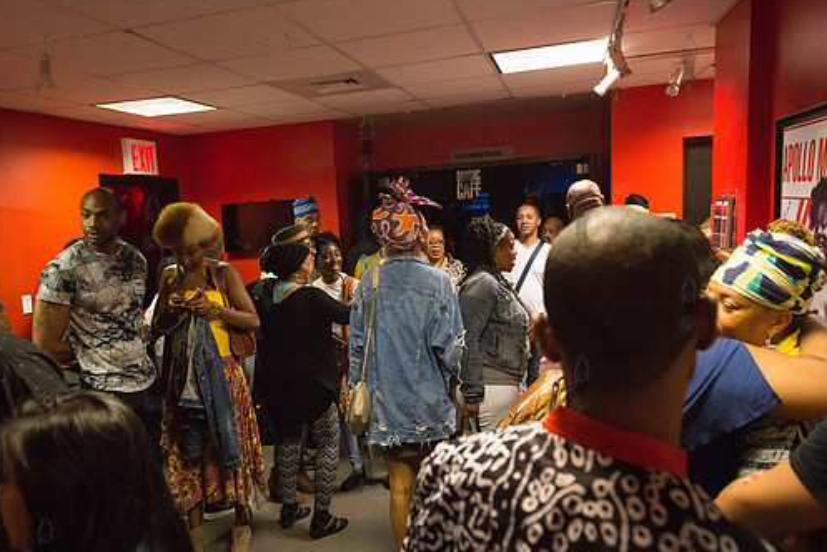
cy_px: 302
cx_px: 366
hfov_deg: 65.2
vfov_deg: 46.4
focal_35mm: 28
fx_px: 644
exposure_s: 1/160
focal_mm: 24
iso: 2000
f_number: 4
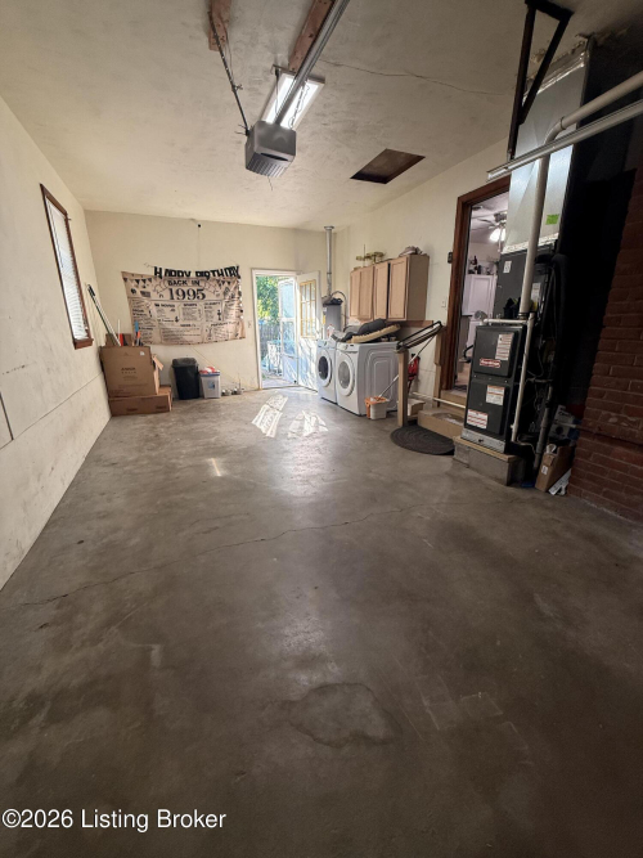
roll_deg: +1.8
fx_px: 347
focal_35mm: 14
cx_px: 322
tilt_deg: -16.5
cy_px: 429
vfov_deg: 102.1
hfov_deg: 85.7
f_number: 2.2
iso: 160
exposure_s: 1/120
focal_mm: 2.22
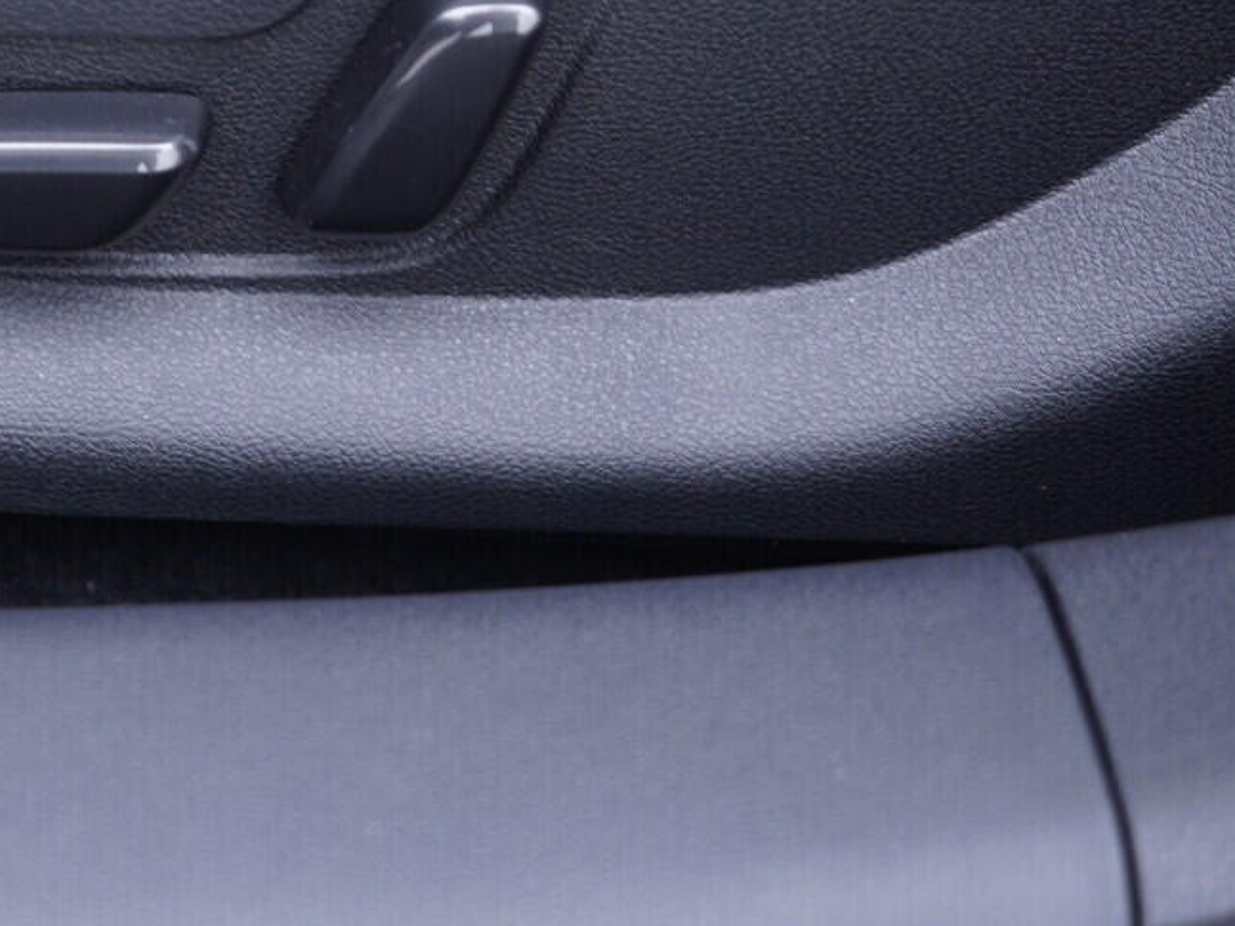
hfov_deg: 24.7
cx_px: 157
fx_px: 2747
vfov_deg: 19.0
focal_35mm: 77
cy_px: 239
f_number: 2.8
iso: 320
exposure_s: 1/40
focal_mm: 24
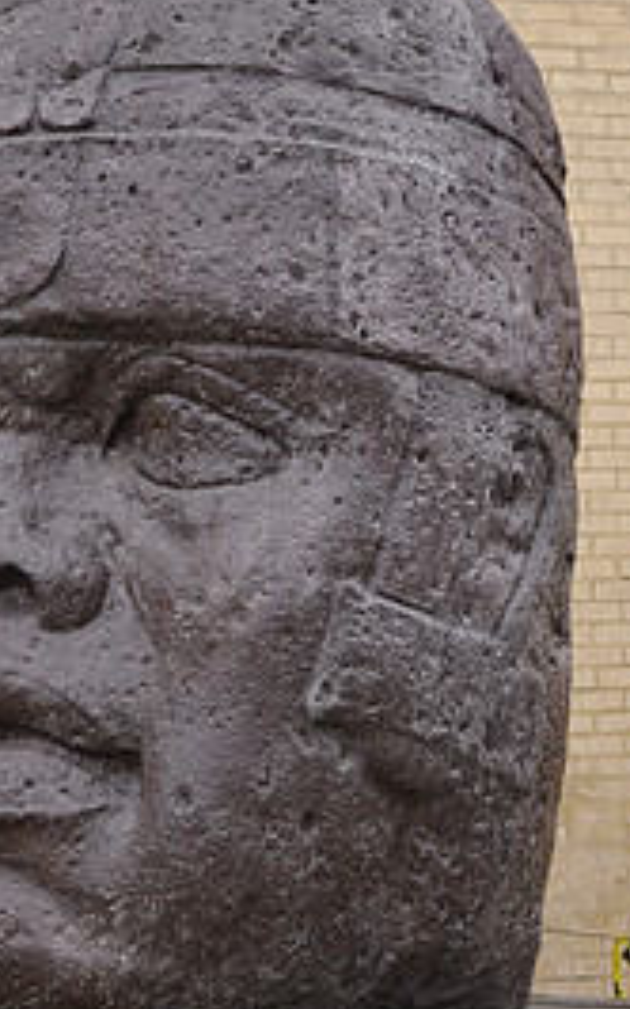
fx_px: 2750
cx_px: 178
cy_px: 552
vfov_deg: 20.8
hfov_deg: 13.0
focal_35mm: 100
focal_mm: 30
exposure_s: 1/125
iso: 280
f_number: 5.6
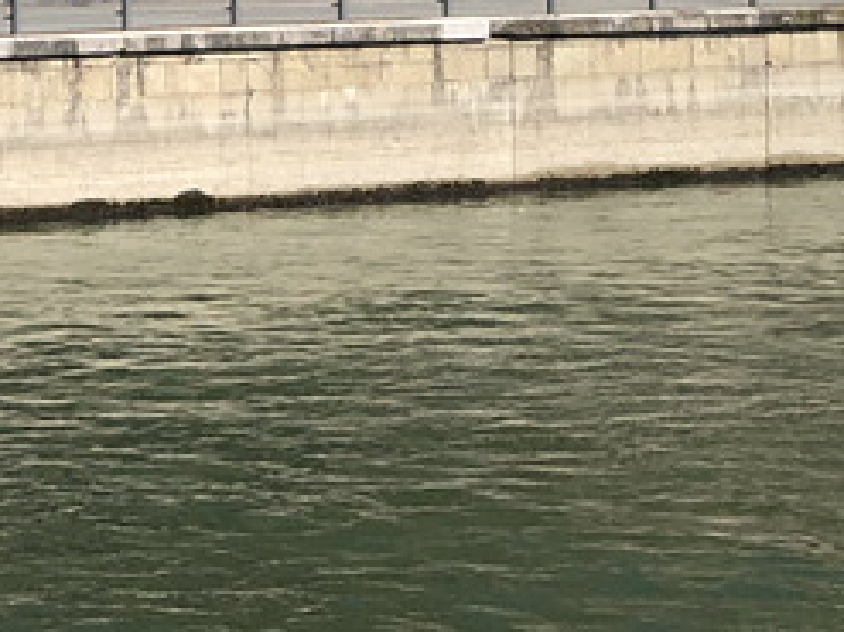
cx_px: 205
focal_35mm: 253
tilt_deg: +3.5
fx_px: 6166
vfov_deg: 5.7
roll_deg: +1.6
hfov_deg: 7.8
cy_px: -666
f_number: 2.4
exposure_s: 1/952
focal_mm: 6
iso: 16
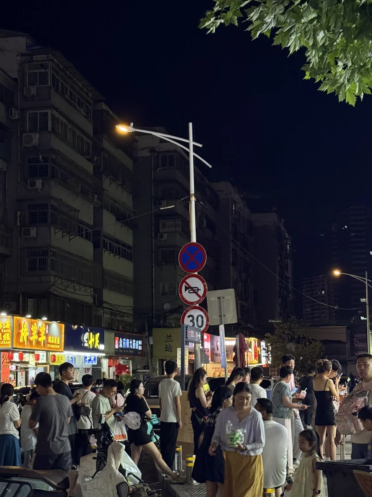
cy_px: 280
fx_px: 917
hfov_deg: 22.9
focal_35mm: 64
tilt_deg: +6.9
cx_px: 162
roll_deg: -0.2
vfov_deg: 30.2
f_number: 1.78
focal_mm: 6.76
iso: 200
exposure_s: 1/50
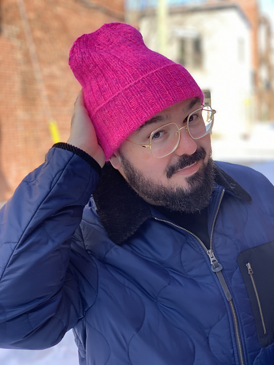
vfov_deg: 36.8
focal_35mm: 52
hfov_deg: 28.0
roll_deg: +6.7
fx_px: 549
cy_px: 182
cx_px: 137
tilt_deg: -0.7
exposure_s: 1/122
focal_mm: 6
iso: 16
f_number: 2.4
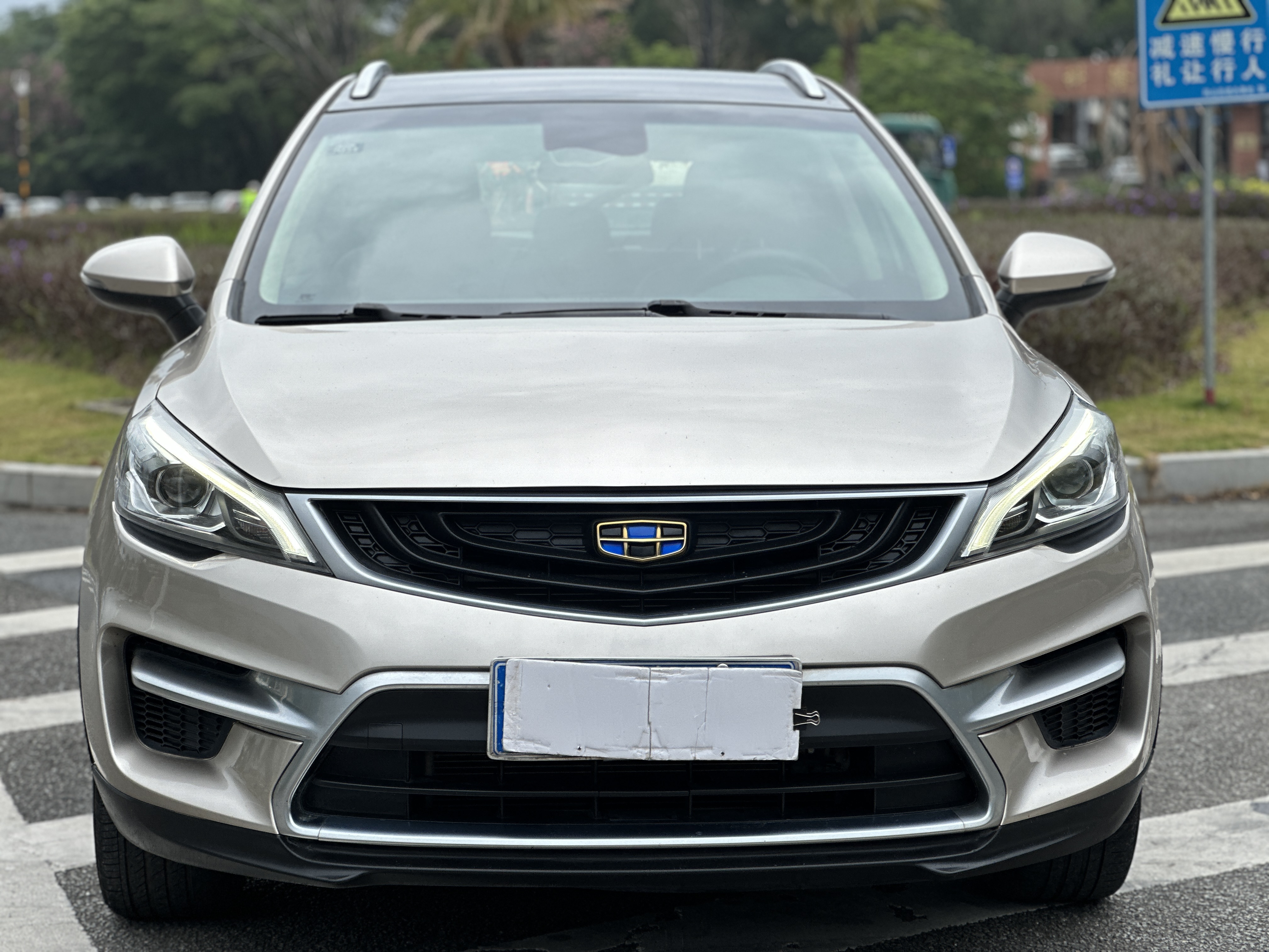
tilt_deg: -4.7
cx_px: 634
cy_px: 476
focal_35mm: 77
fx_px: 2823
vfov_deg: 19.1
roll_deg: +1.7
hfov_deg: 25.3
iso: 25
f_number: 2.8
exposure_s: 1/241
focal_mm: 9
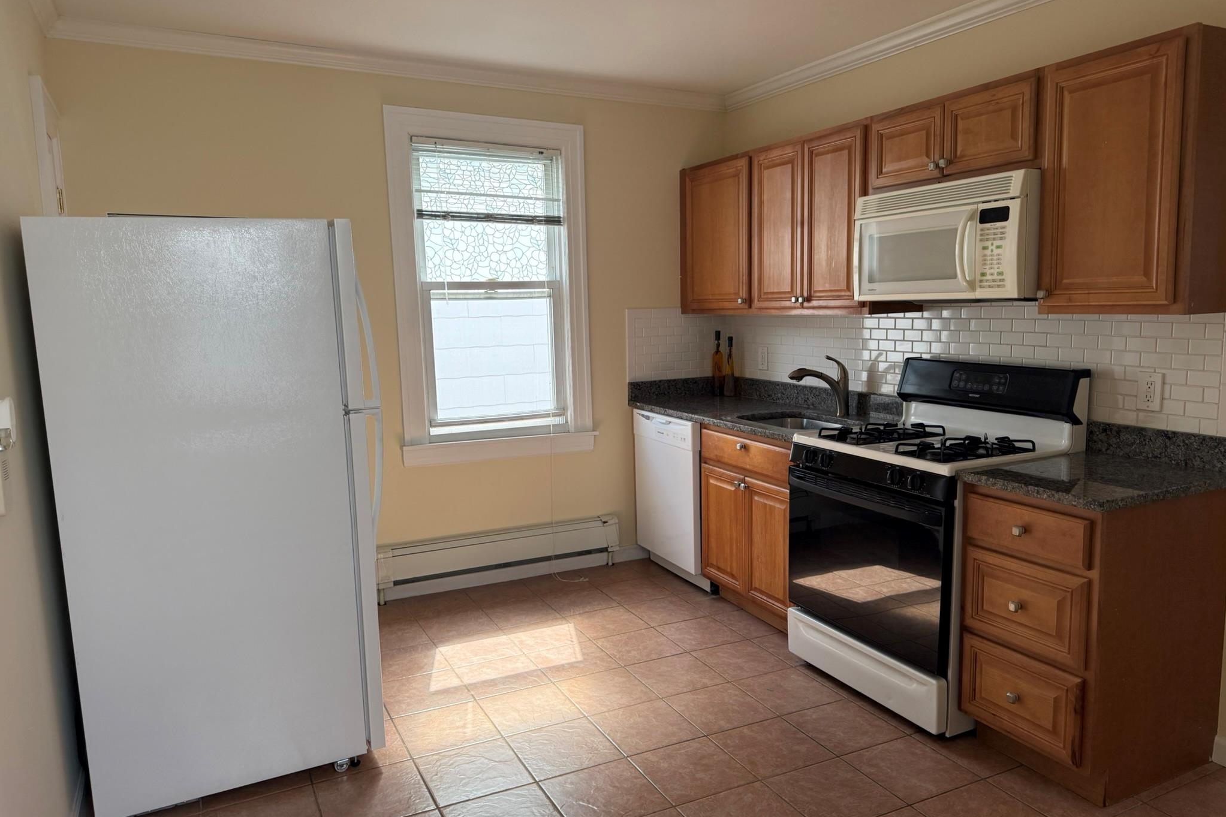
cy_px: 409
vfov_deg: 51.3
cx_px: 613
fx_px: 851
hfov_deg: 71.5
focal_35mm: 25
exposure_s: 1/238
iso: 160
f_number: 1.78
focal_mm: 6.76
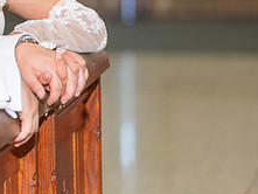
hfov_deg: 4.7
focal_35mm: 416
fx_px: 3102
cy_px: -25
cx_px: -60
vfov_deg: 3.6
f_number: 3.2
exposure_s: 1/200
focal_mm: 165
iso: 1000
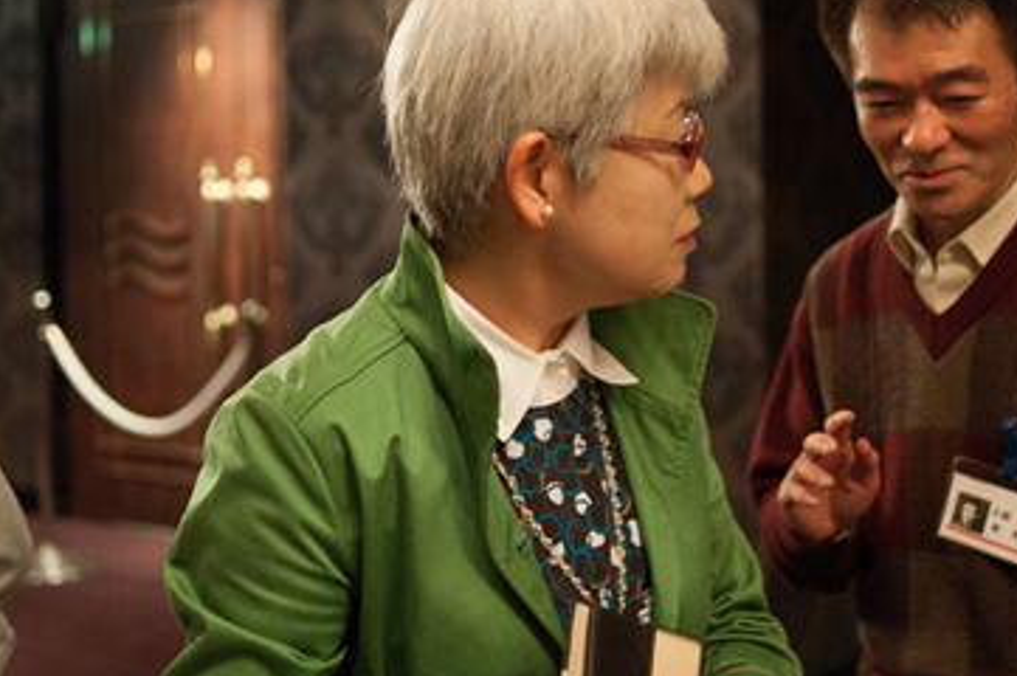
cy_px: 223
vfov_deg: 21.8
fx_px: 1750
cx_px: 490
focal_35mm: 62
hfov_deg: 32.4
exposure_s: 1/100
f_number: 2.8
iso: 2500
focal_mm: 35
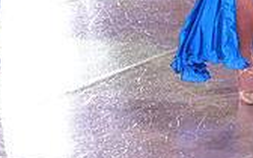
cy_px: -205
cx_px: 148
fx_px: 1889
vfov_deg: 4.7
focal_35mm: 274
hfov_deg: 7.7
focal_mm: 78
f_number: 4
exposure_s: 1/400
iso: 2000
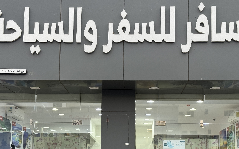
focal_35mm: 68
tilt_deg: +7.3
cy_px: 115
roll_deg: -0.2
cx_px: 114
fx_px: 443
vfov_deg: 19.0
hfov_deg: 30.2
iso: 125
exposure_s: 1/120
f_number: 1.78
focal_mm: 6.76
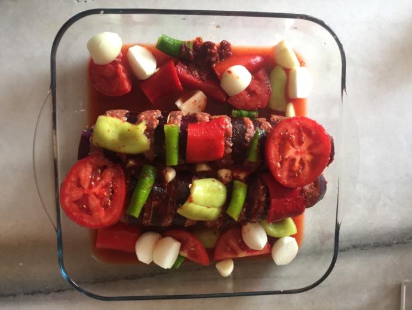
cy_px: 155
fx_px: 345
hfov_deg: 61.6
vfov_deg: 48.3
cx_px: 206
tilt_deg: -83.7
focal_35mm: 29
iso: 125
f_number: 2.2
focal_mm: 4.15
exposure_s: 1/33
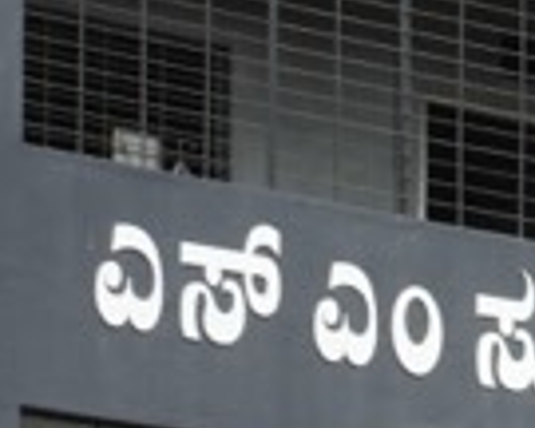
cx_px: 2330
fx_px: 5035
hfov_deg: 5.2
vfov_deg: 4.7
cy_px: 1165
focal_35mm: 318
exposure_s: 1/640
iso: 100
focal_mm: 38
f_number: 4
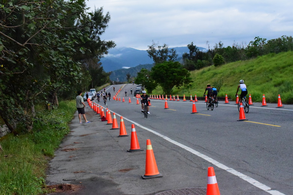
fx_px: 570
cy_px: 98
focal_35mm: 70
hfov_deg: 28.8
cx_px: 146
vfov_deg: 19.5
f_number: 14
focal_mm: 70
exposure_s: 1/3200
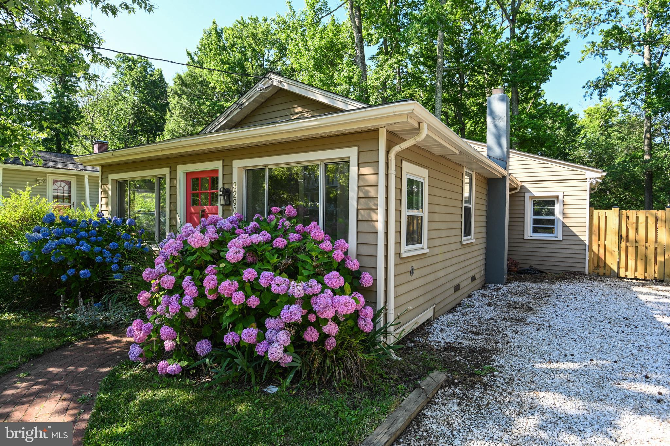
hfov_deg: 86.9
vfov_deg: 64.5
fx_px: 354
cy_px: 223
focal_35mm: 19
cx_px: 335
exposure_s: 1/250
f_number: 5.6
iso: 200
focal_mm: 19
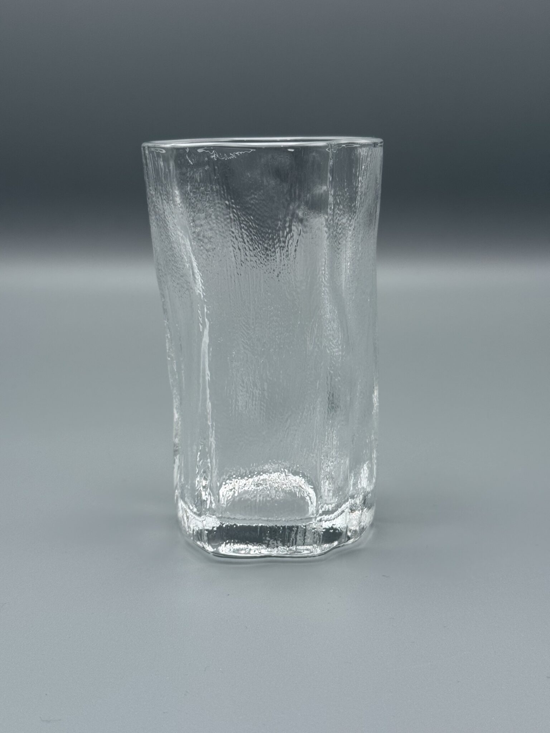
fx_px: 1017
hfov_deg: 30.3
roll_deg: +1.2
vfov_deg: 39.7
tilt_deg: -15.1
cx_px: 275
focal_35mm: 48
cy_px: 366
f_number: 1.78
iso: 64
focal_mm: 6.76
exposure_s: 1/259
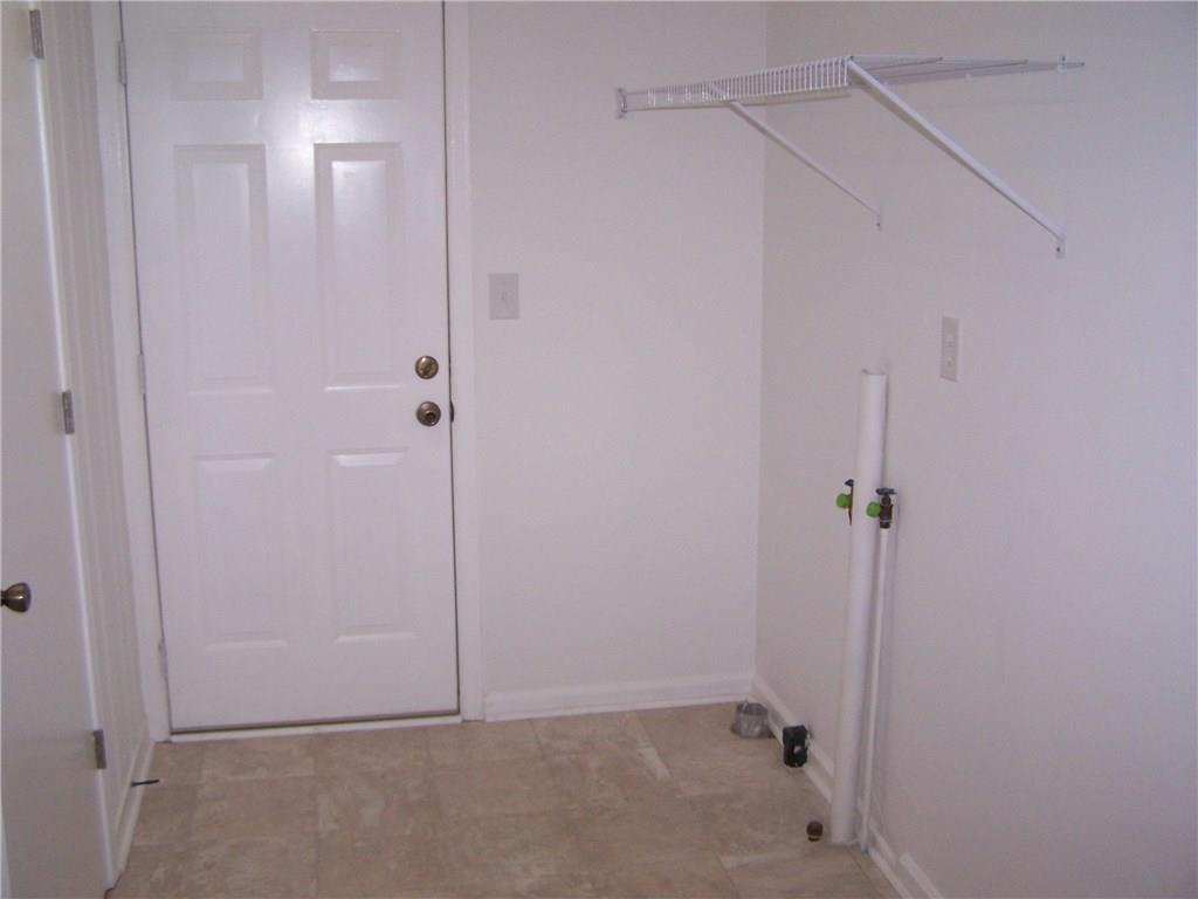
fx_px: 1315
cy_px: 450
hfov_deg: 49.0
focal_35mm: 38
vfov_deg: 37.7
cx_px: 599
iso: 140
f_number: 2.8
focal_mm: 6.3
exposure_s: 1/60
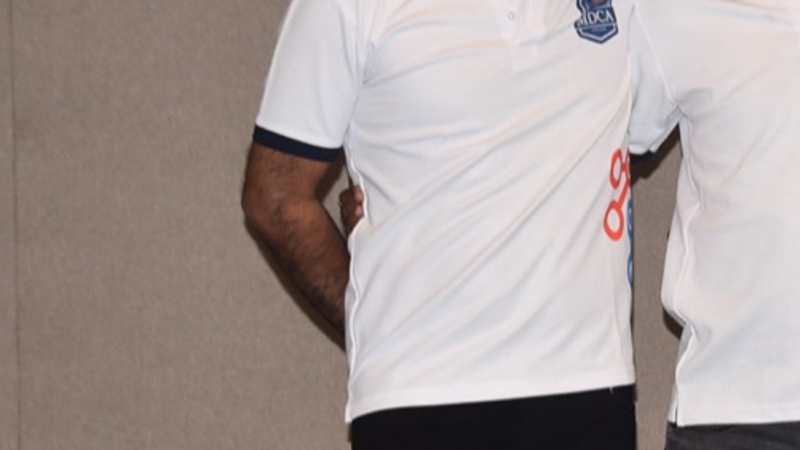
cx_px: 1078
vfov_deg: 7.9
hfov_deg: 13.4
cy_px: 361
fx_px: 3267
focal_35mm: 154
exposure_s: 1/125
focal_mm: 46
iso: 500
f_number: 5.6
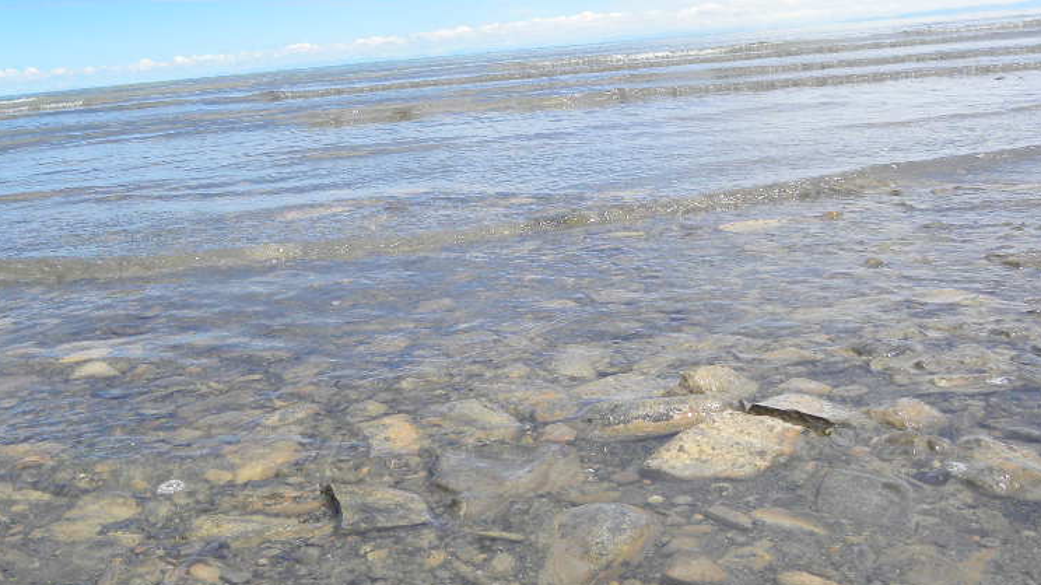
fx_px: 1076
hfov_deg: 51.1
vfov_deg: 29.6
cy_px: 111
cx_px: 397
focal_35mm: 39
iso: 64
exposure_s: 1/362
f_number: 5.6
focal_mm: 4.6
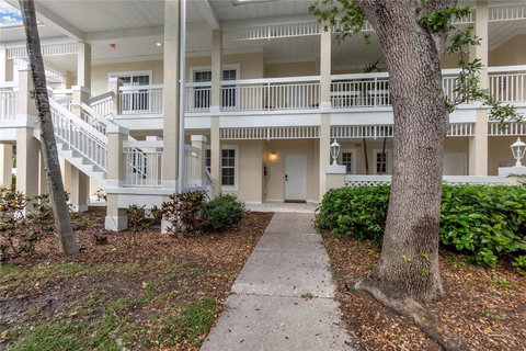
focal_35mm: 15
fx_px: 219
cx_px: 263
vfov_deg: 77.3
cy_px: 176
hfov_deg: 100.4
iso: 100
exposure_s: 1/30
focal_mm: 10
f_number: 8
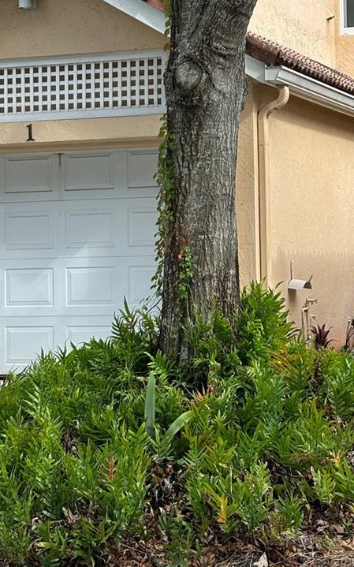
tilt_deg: +4.3
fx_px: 1421
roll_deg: +0.4
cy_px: 152
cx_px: 199
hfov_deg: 14.2
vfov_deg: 22.4
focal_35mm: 92
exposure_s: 1/918
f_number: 1.6
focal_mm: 5.96
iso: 32
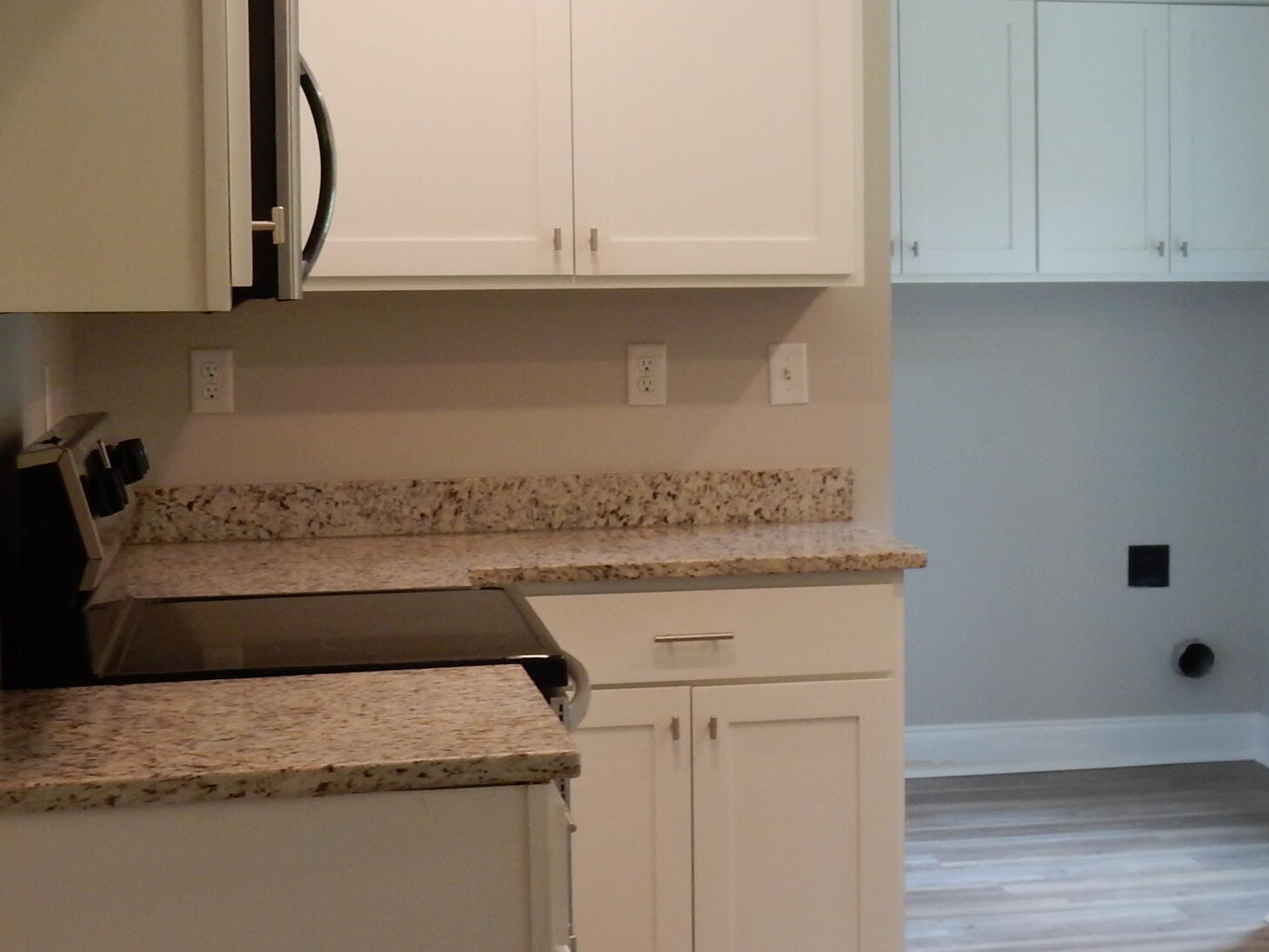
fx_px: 2713
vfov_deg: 19.9
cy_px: 453
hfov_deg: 25.8
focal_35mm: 74
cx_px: 1054
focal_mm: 6.4
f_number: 4
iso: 180
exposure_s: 1/30
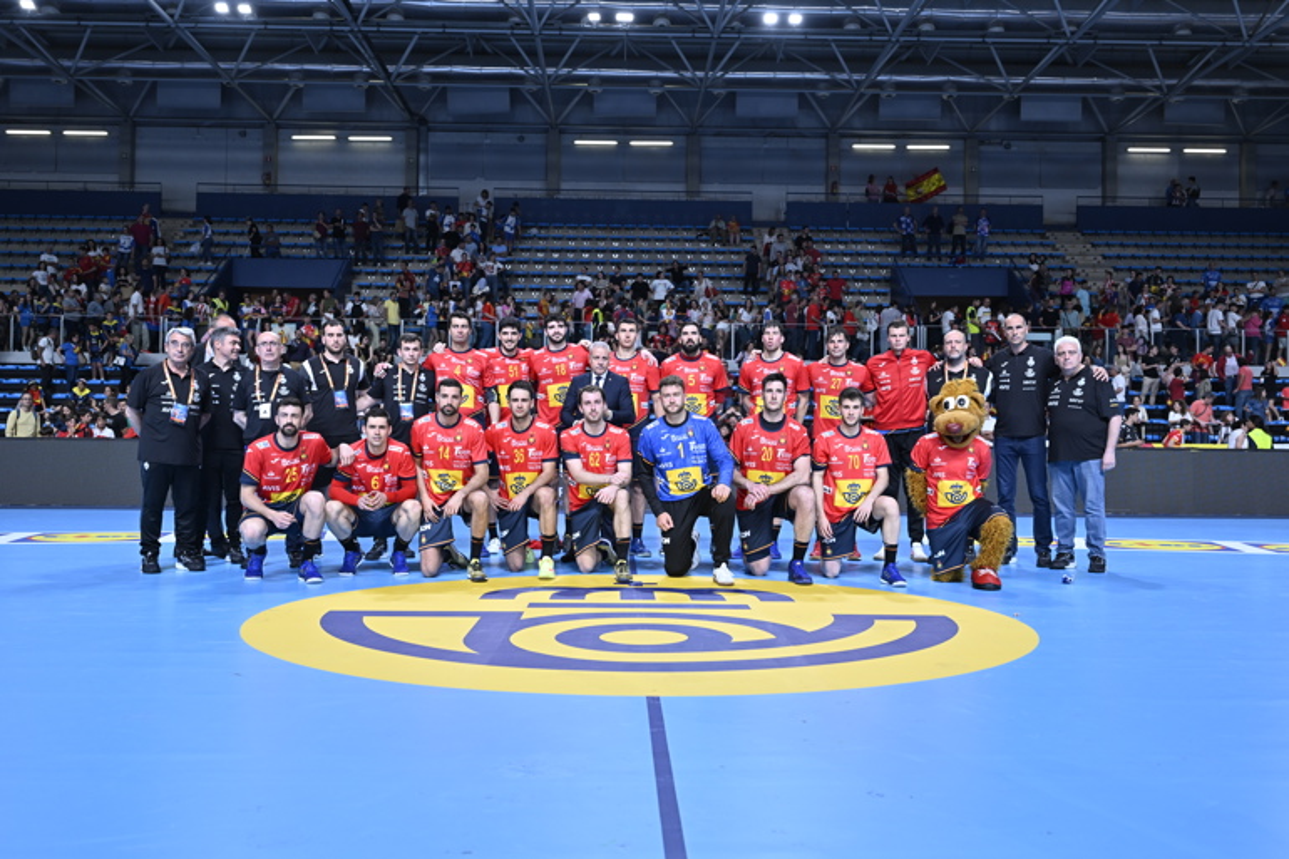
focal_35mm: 32
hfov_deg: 59.5
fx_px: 1128
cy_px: 430
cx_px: 644
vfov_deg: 41.7
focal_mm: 31.5
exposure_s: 1/250
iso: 500
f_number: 4
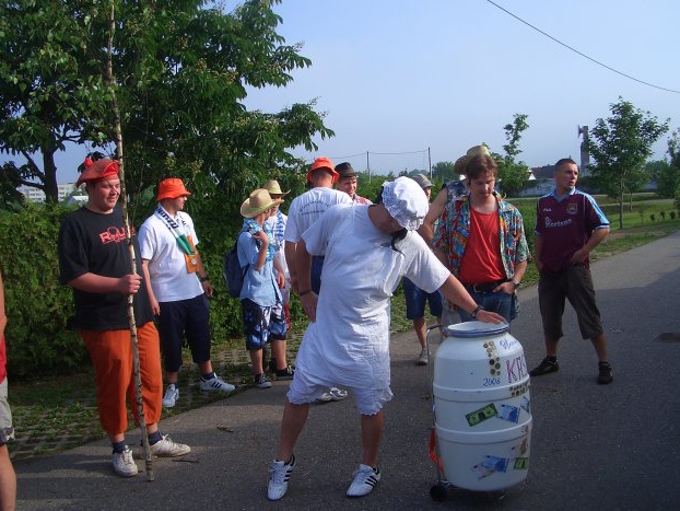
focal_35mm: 36
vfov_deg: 39.7
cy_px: 254
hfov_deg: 51.3
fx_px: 707
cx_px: 344
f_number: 4.3
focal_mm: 5.8
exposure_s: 1/500
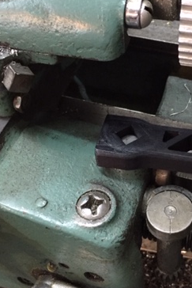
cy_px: 123
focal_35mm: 53
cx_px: 149
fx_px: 424
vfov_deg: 37.4
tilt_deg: -48.7
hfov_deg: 25.2
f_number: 2.2
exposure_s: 1/17
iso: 250
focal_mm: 4.15
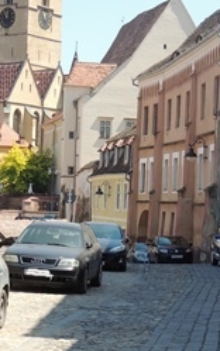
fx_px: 1130
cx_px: 140
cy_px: 258
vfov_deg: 17.6
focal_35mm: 118
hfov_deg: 11.1
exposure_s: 1/500
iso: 100
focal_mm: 8.3
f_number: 3.5
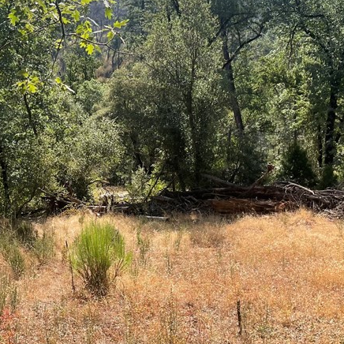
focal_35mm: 54
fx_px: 607
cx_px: 84
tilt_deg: -7.4
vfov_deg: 31.6
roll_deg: +1.1
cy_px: 171
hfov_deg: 31.1
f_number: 1.6
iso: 32
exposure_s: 1/1667
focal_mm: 4.2
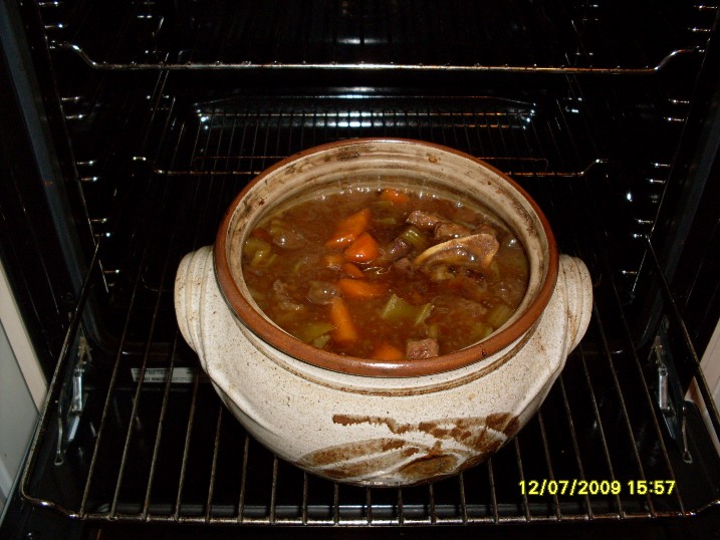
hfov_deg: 49.0
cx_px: 360
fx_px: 791
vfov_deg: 37.7
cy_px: 270
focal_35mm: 38
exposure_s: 1/45
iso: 100
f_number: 2.8
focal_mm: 6.3
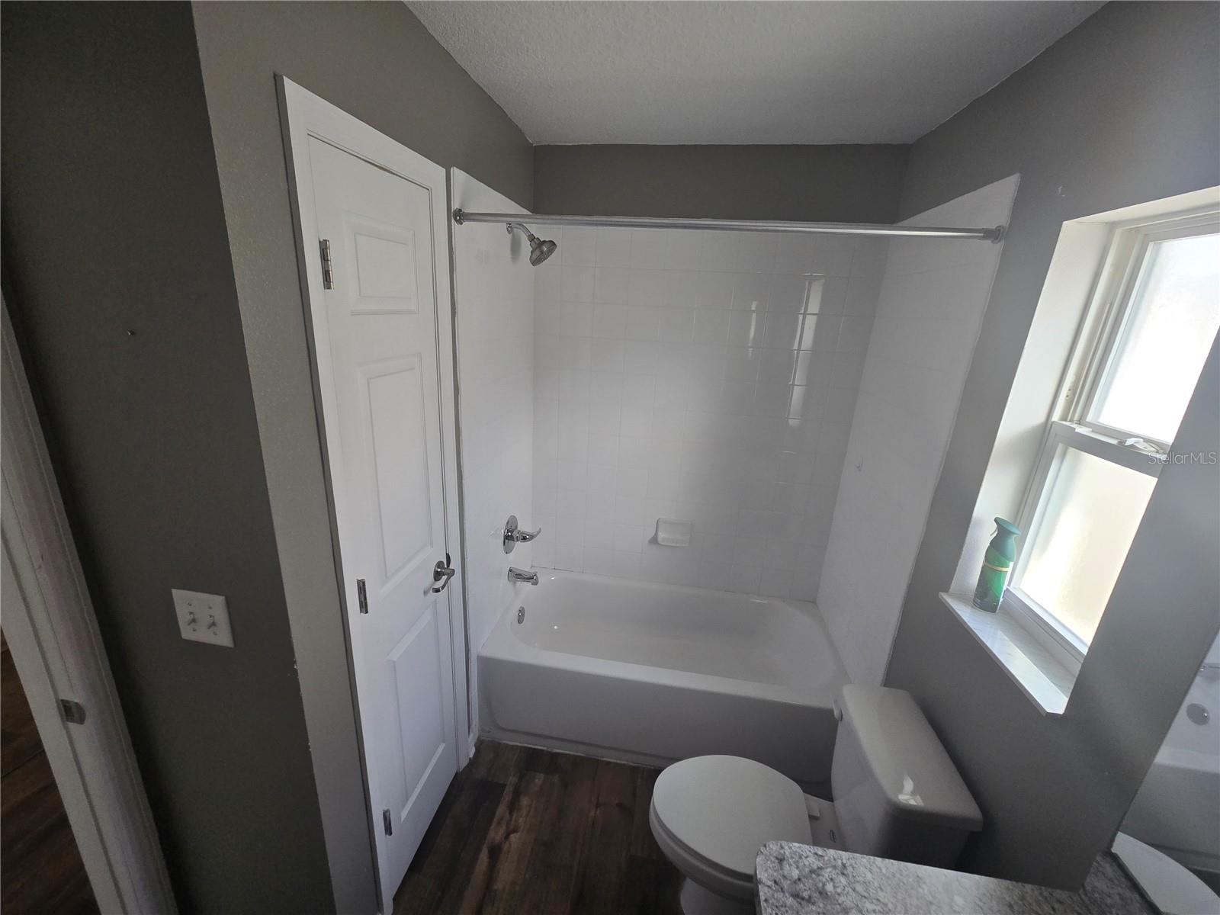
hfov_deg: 106.2
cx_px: 610
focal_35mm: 13
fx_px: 458
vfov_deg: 89.9
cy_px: 458
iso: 160
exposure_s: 1/60
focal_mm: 2.2
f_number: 2.2
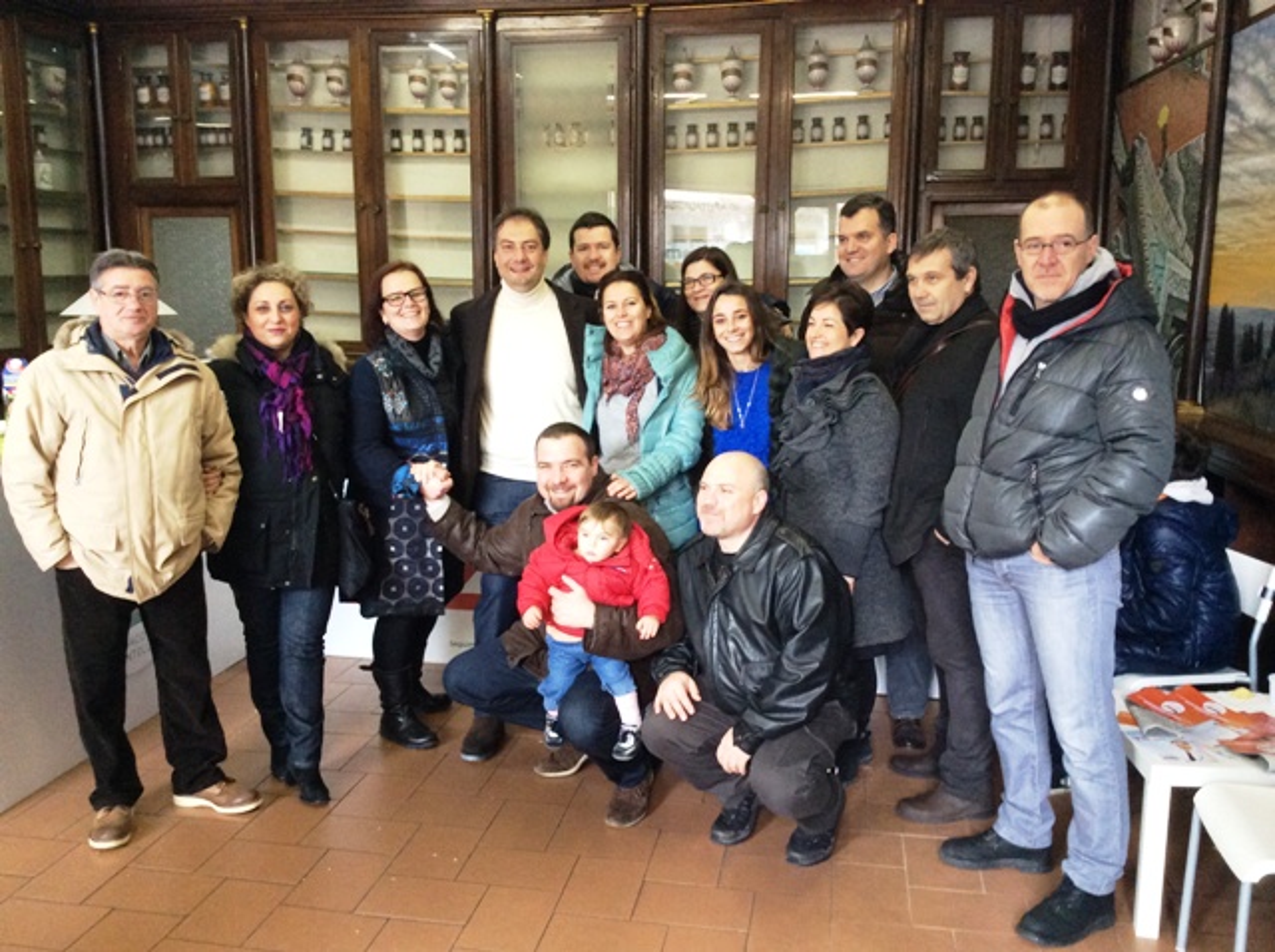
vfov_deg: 42.8
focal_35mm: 33
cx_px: 638
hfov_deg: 55.4
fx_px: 1214
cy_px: 476
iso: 200
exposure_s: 1/24
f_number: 2.4
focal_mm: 3.3
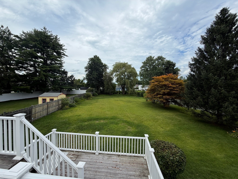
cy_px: 90
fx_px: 96
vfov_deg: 85.7
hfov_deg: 102.1
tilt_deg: -1.9
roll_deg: -0.3
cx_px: 119
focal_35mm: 14
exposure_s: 1/779
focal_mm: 2.22
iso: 20
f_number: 2.2
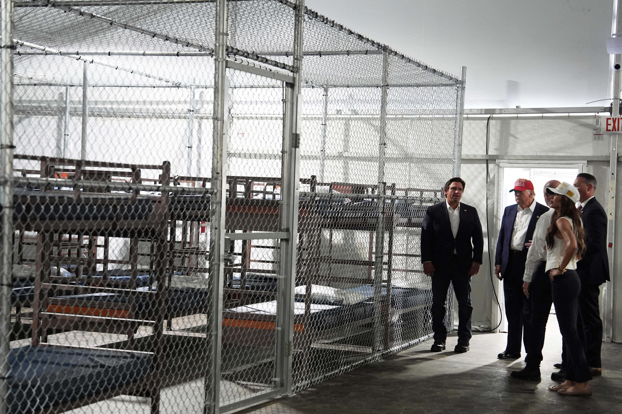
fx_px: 1209
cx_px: 311
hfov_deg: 28.8
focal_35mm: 70
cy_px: 207
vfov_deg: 19.5
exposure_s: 1/200
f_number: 2.8
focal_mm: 70
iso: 2000
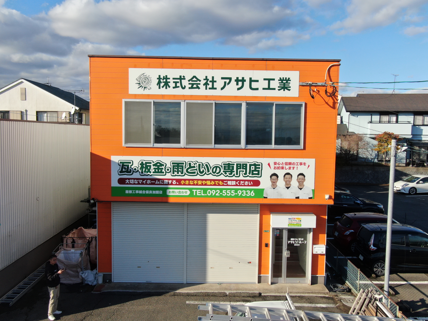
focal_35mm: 31
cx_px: 214
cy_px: 160
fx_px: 383
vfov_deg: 45.4
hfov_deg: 58.4
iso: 100
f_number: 3.1
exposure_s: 1/1000
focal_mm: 5.33
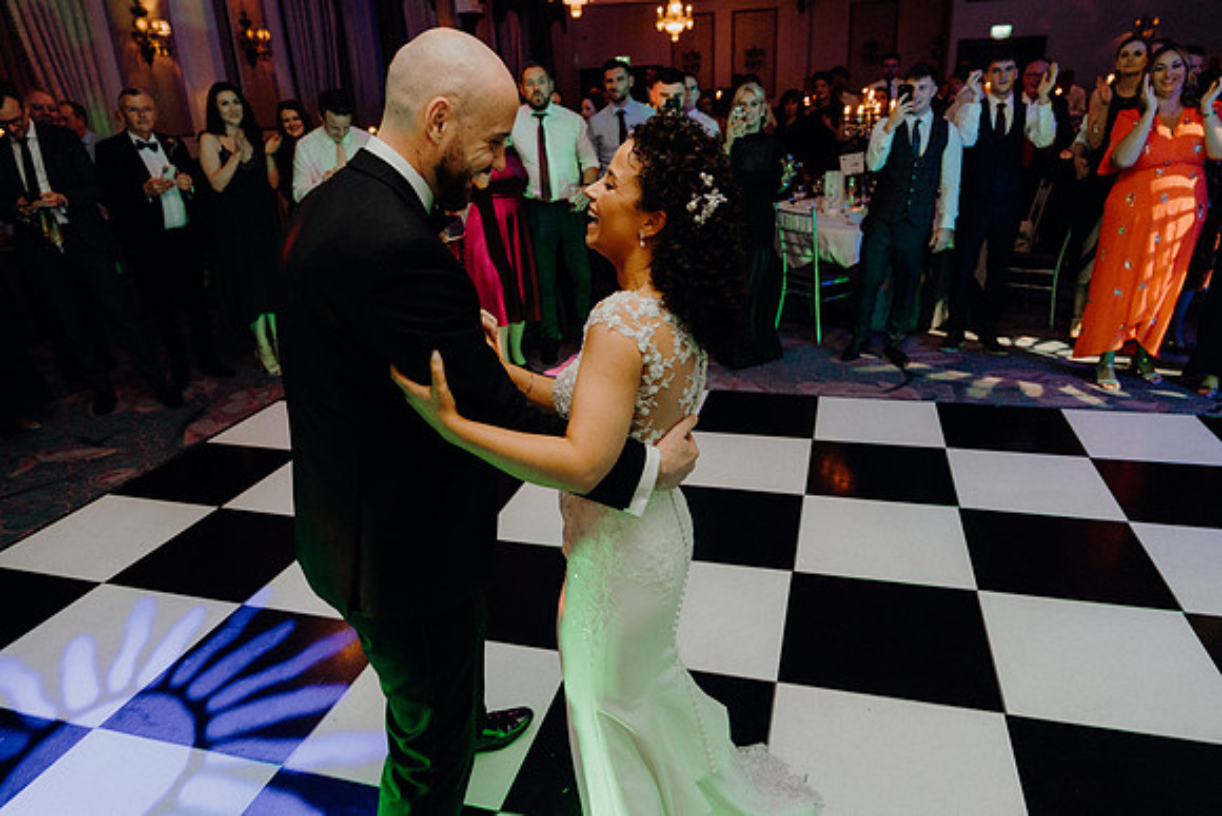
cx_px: 611
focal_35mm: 24
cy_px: 408
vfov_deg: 53.2
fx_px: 815
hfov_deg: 73.7
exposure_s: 1/160
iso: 2500
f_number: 3.5
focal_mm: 24
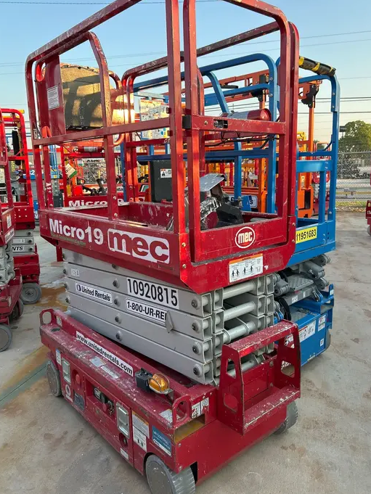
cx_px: 195
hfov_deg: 49.7
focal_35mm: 28
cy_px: 235
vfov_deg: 63.4
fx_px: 400
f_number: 1.5
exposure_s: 1/434
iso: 50
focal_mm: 5.7
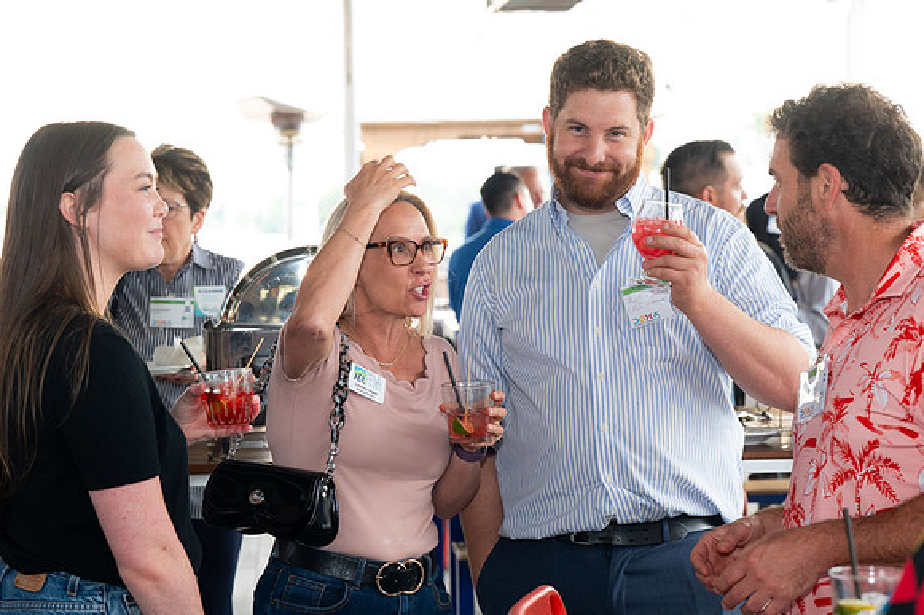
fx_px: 2488
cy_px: 345
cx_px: 443
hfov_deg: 21.0
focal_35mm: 97
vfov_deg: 14.1
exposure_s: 1/200
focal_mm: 75
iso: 1250
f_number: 5
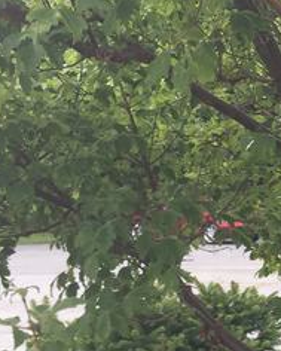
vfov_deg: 17.0
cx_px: 536
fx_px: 1164
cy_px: 65
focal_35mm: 112
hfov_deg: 12.4
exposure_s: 1/181
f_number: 2.2
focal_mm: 4.15
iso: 32
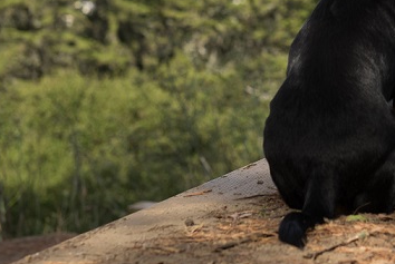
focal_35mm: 179
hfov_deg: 11.4
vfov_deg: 7.7
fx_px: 1966
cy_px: 6
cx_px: 358
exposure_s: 1/1100
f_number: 3.2
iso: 200
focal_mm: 56
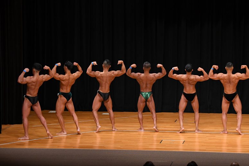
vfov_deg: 9.9
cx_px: 124
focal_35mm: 138
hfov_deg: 14.9
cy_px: 83
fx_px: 954
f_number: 5.6
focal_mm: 92
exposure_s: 1/400
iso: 3200
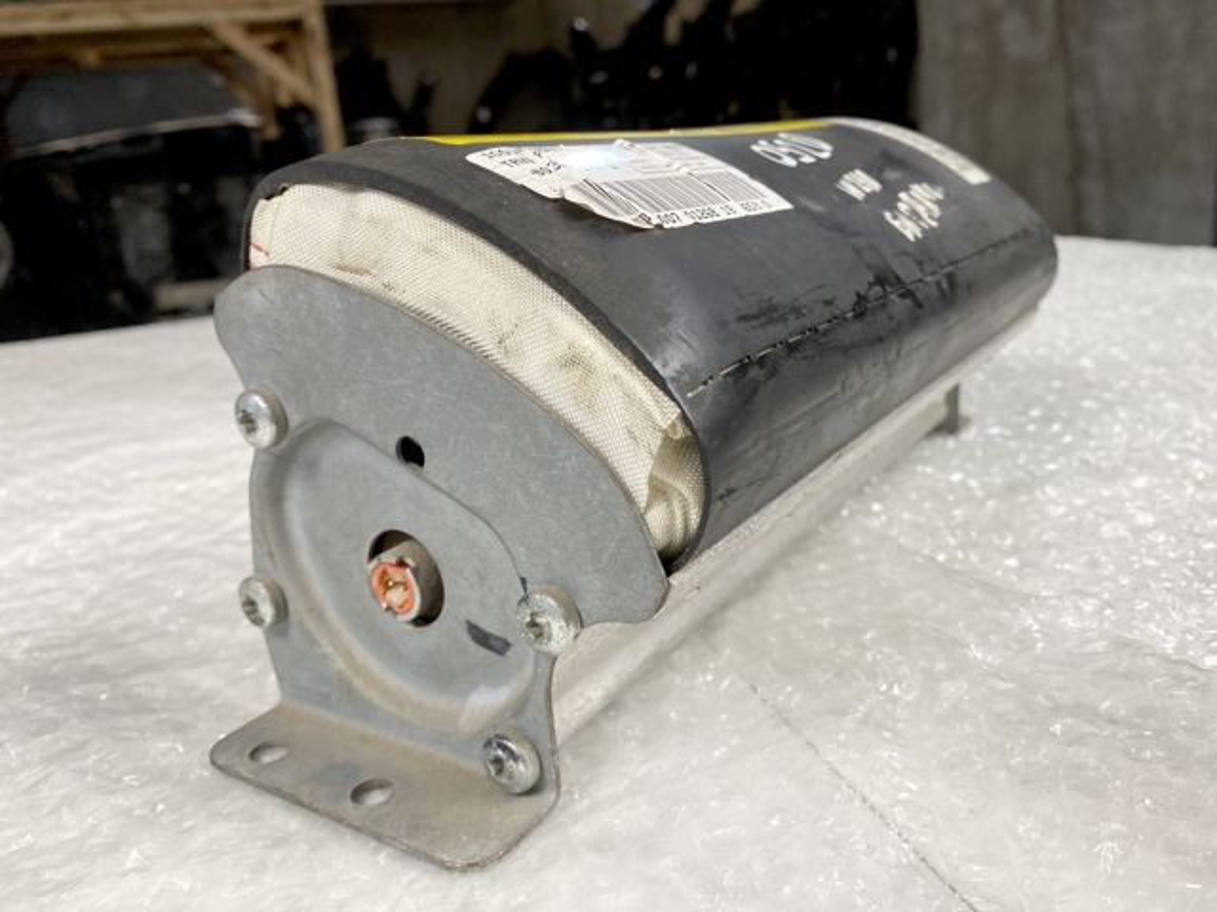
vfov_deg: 53.1
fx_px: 914
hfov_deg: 67.3
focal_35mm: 26
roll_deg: +7.7
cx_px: 608
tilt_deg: -19.1
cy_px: 456
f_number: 1.8
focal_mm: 4.25
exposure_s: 1/100
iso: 100
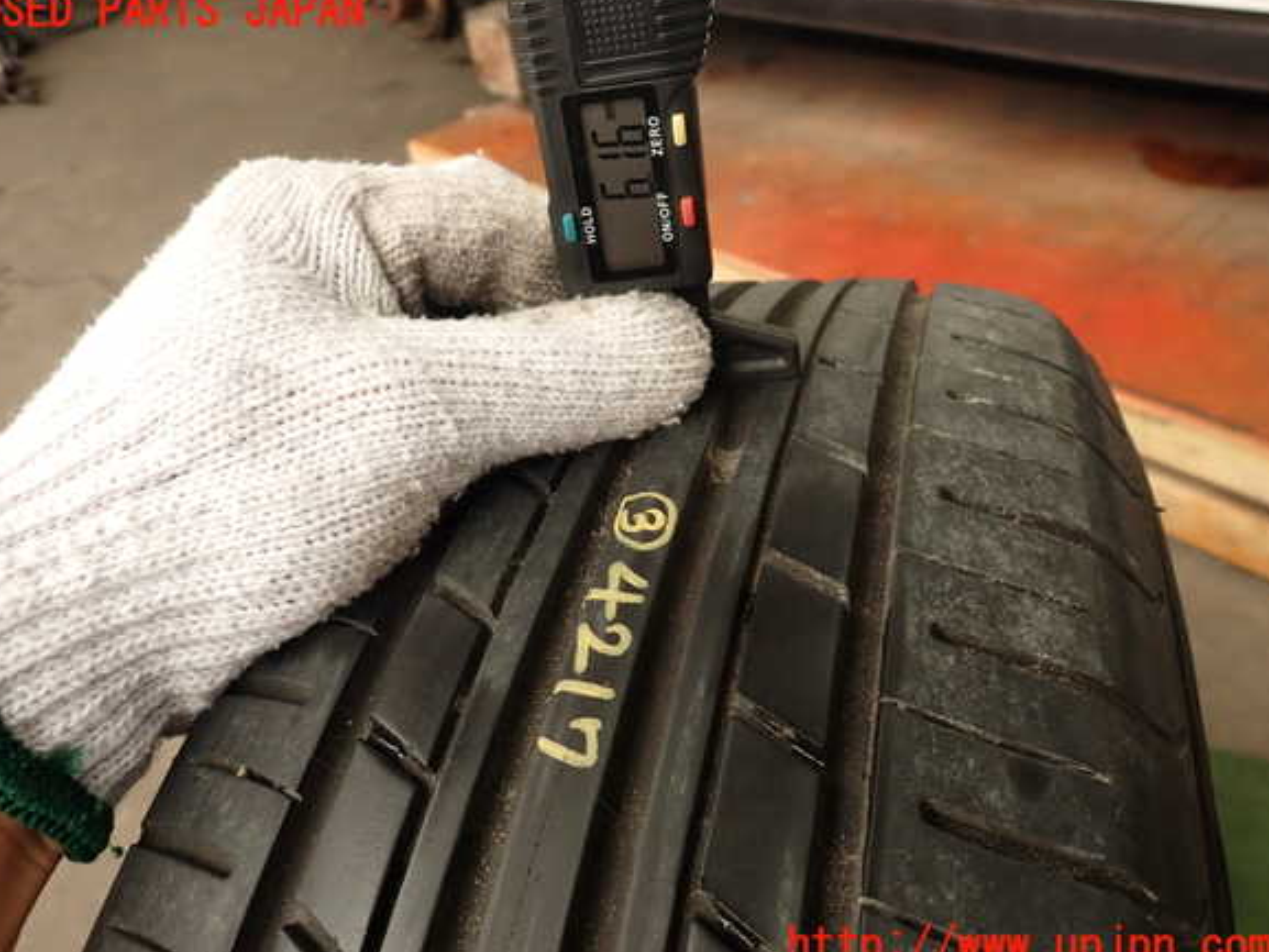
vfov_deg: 53.1
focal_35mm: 26
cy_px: 479
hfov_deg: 67.3
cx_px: 625
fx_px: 953
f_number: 2.8
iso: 100
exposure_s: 1/125
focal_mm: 4.5
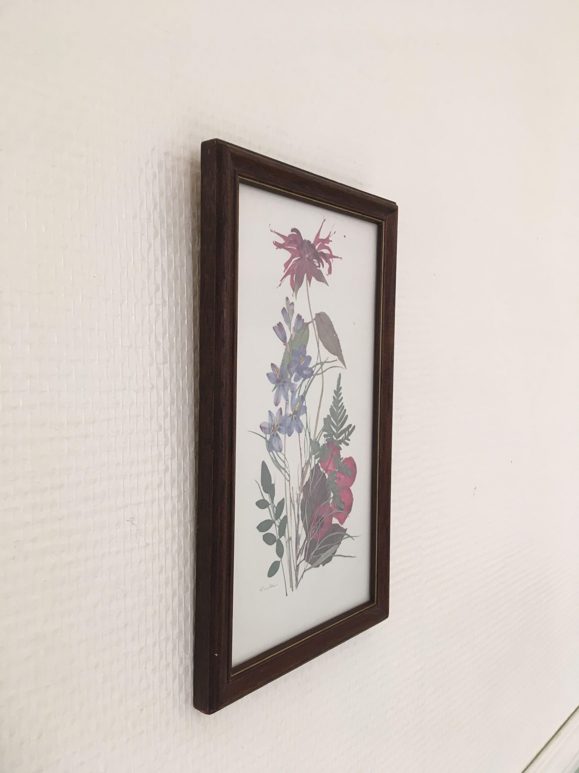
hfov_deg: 48.2
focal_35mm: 29
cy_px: 386
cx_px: 290
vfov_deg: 61.7
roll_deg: +0.8
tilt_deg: -4.6
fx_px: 647
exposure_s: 1/33
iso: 25
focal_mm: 4.15
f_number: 2.2
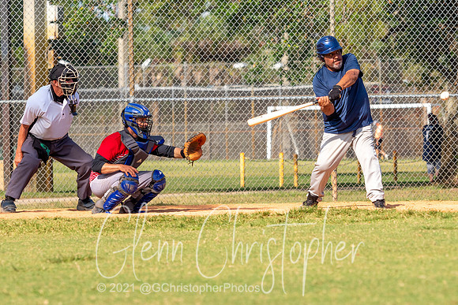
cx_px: 277
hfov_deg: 5.6
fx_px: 4661
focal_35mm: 366
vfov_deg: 3.8
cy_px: 112
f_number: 4
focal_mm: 130
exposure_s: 1/2000
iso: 200
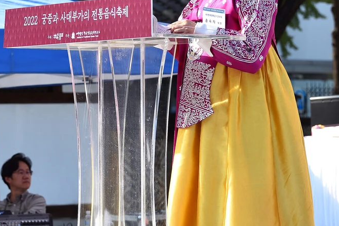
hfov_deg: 9.2
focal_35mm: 222
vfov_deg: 6.2
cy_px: 38
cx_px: 37
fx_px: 2090
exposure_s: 1/400
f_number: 5
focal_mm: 82
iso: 200
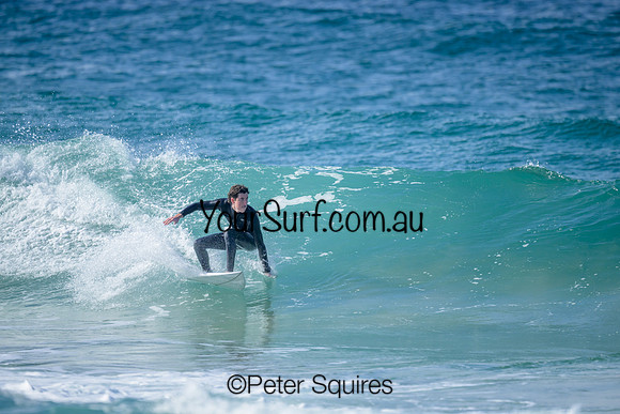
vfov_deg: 1.7
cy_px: 207
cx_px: 310
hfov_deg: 2.6
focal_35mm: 800
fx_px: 13780
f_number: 6.3
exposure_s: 1/2500
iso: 500
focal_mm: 800
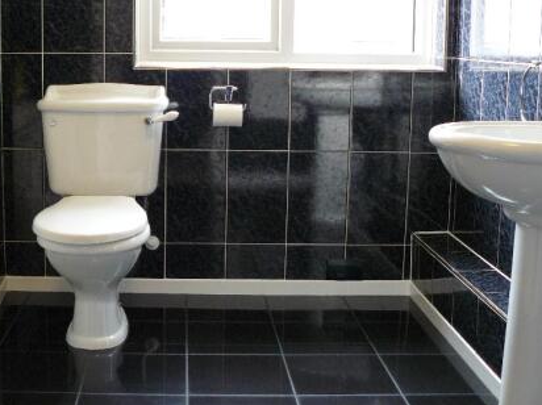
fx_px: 798
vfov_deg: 28.4
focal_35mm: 51
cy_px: 160
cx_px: 173
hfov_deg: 37.1
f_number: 2.8
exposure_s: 1/25
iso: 200
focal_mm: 6
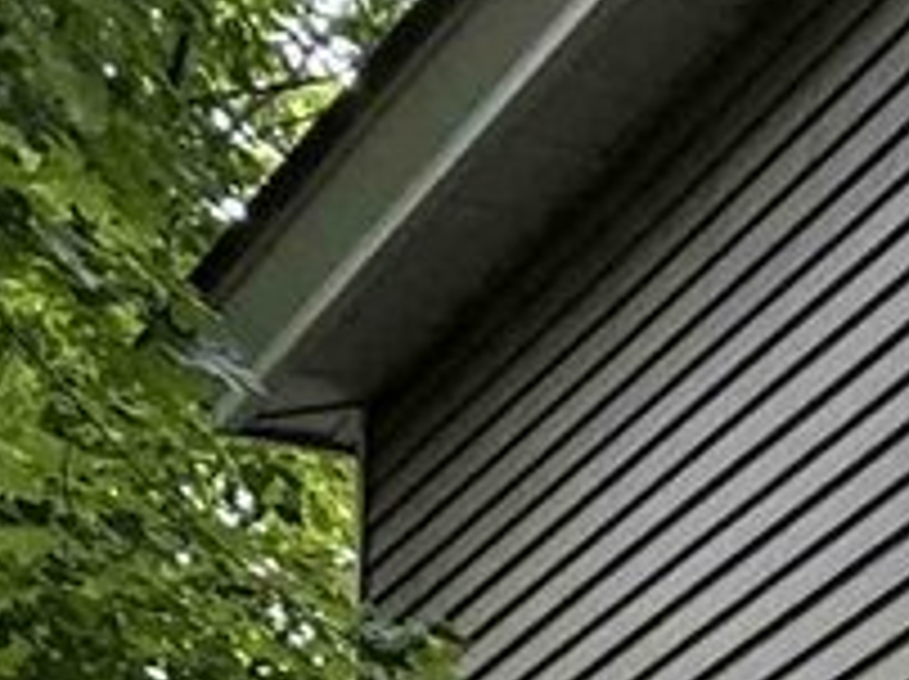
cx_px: 2052
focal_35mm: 111
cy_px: 1806
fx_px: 2911
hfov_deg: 13.7
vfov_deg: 10.7
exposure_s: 1/99
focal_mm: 2.22
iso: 100
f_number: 2.2
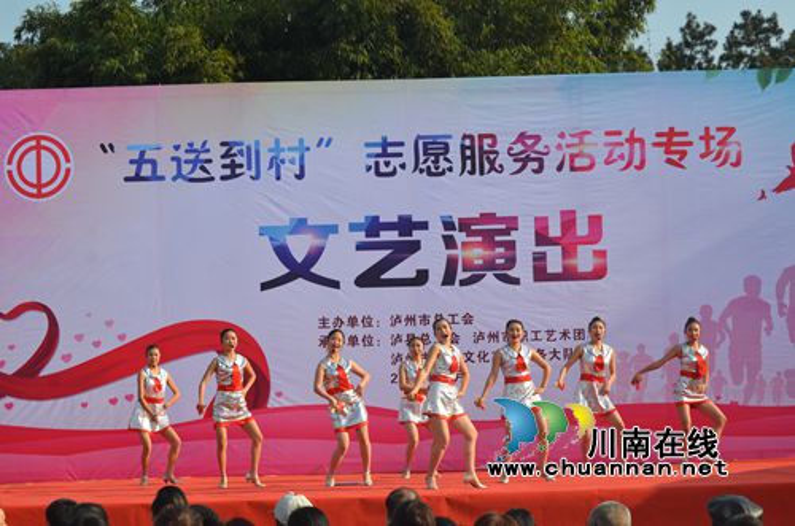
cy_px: 263
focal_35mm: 87
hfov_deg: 23.4
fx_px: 1917
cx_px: 398
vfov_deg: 15.6
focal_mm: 58
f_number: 8
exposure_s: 1/250
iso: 100
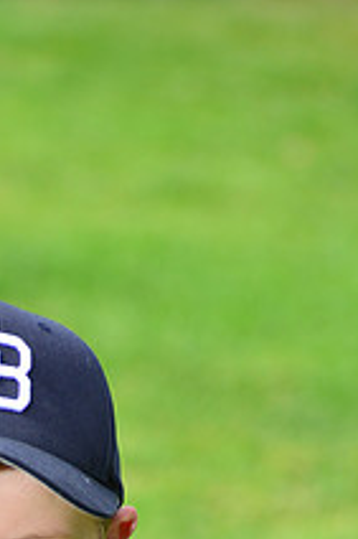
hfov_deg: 2.5
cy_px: 727
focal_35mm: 548
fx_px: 8187
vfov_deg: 3.8
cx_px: -60
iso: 250
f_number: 10
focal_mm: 200
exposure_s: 1/200
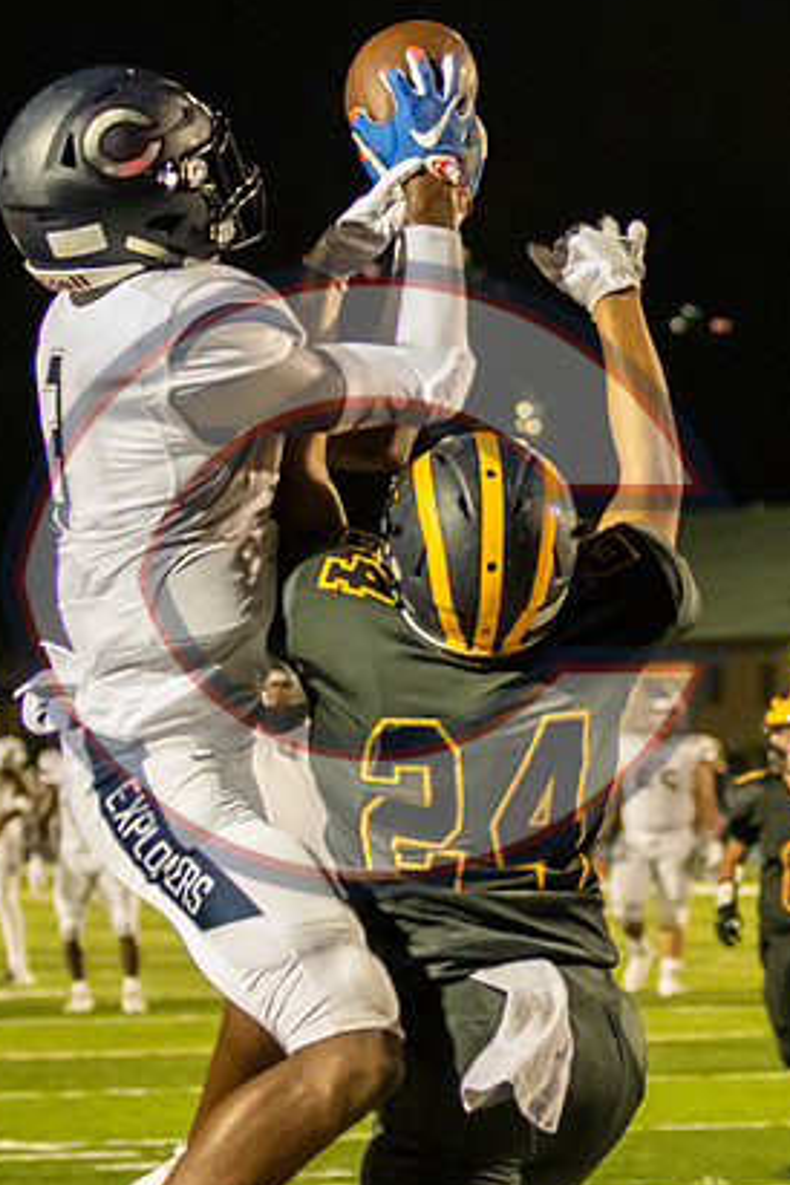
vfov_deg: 7.5
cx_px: 799
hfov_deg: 5.0
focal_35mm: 274
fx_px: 9018
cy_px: 422
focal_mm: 70
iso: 10000
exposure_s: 1/1000
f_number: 2.8
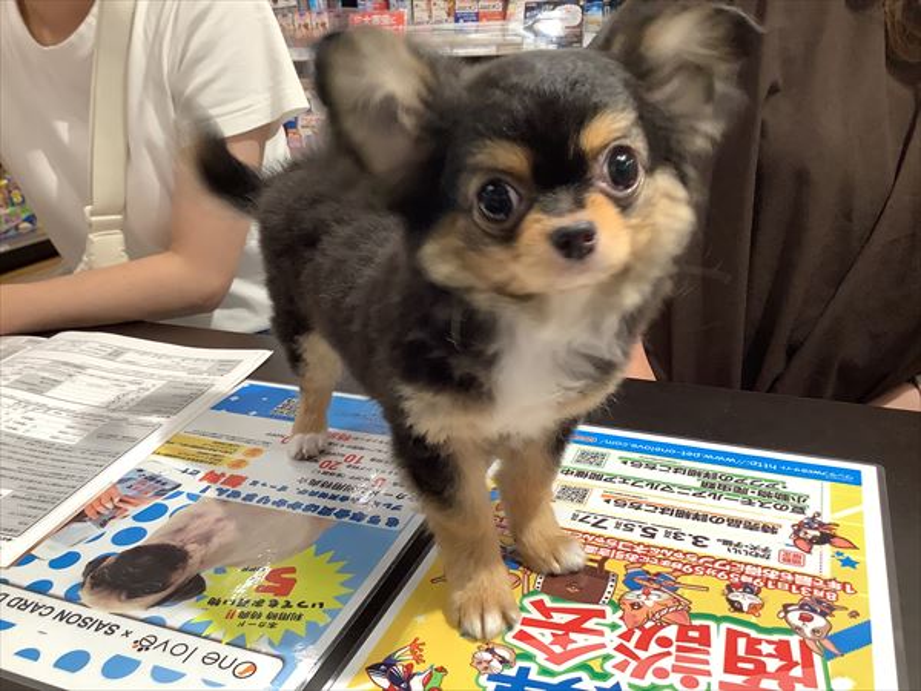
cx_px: 460
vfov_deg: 45.4
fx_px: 825
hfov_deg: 58.4
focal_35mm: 31
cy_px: 346
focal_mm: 3.3
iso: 100
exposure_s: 1/60
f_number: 2.4
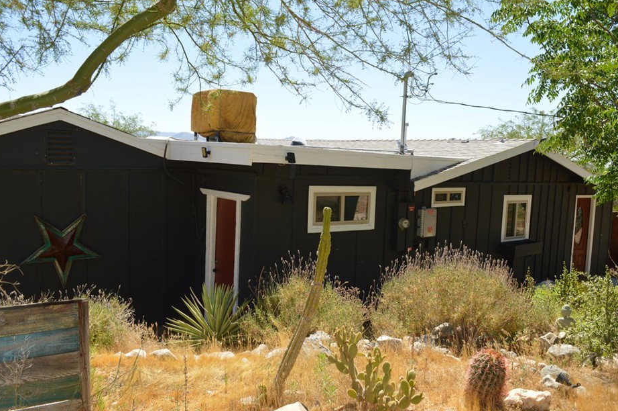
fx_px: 514
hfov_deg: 61.9
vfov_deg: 43.5
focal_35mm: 30
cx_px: 334
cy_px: 204
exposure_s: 1/200
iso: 100
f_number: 8
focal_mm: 18
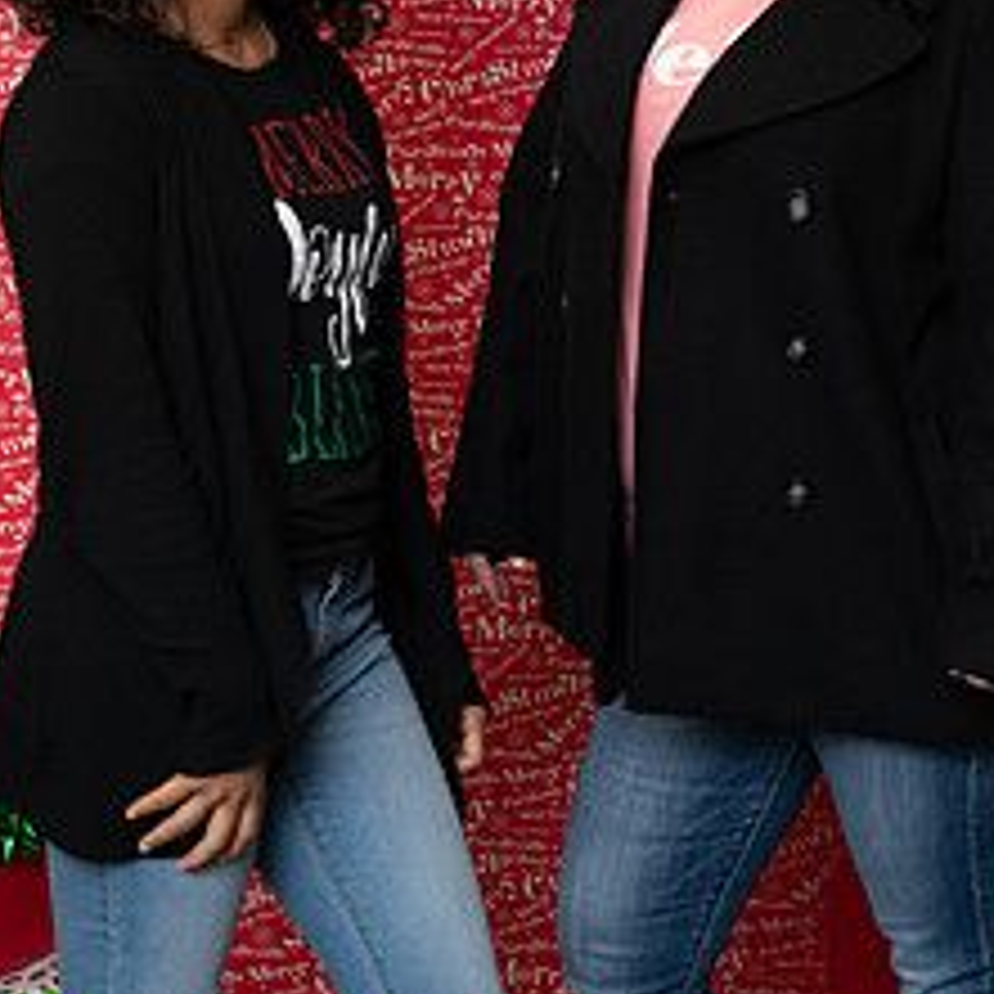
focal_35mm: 121
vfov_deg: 14.3
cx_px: 562
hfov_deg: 14.4
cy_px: 202
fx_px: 3931
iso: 400
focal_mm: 70
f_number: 5
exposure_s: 1/80
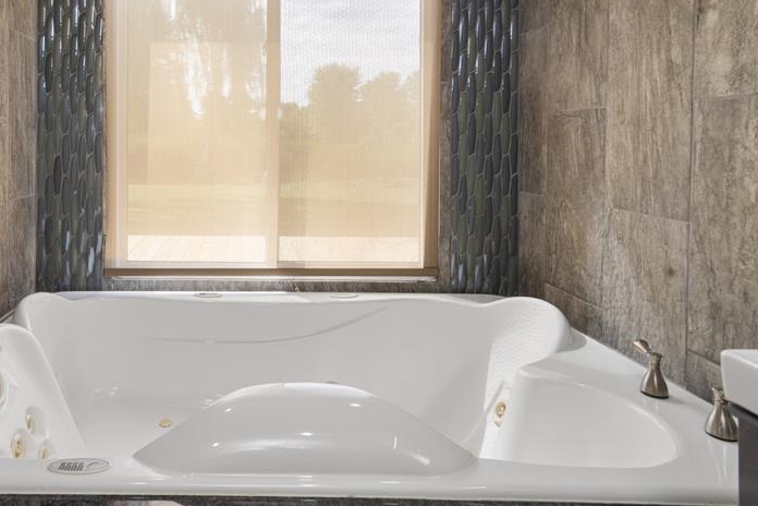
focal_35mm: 25
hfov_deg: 69.2
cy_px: 176
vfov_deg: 50.5
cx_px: 243
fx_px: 526
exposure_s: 1/13
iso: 320
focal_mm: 17
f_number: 9
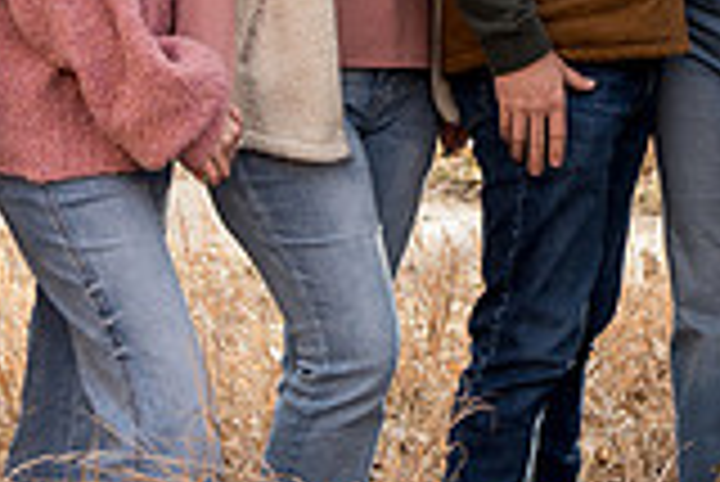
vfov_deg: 10.6
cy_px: -92
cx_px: 670
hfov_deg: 15.9
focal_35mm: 127
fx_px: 2542
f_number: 3.5
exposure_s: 1/200
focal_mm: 35
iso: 200
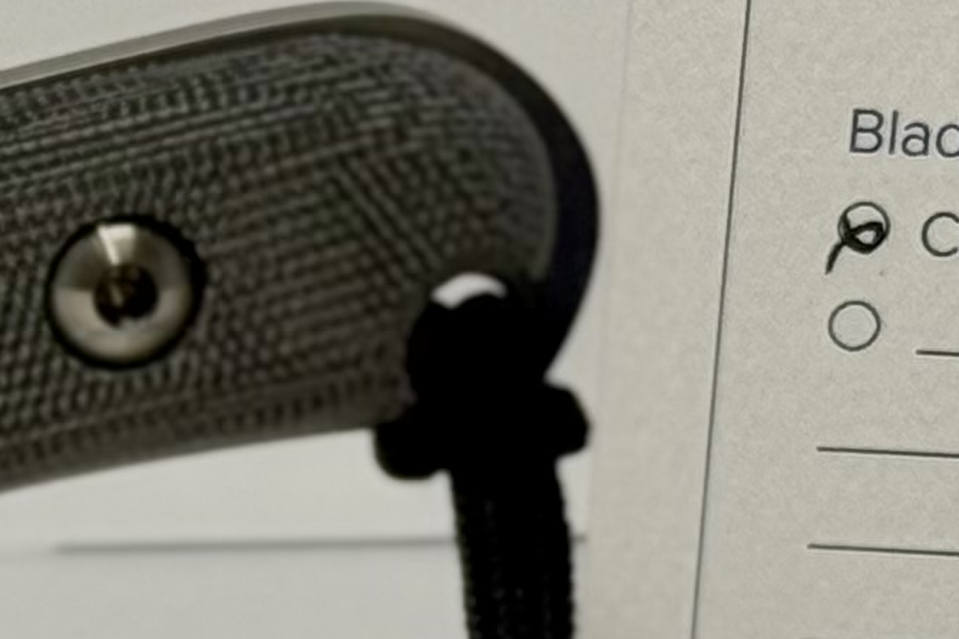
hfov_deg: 6.7
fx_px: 8018
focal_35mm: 301
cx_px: -558
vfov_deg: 4.5
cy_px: 1030
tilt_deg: -17.9
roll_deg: -3.4
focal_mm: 6.76
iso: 64
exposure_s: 1/557
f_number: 1.78
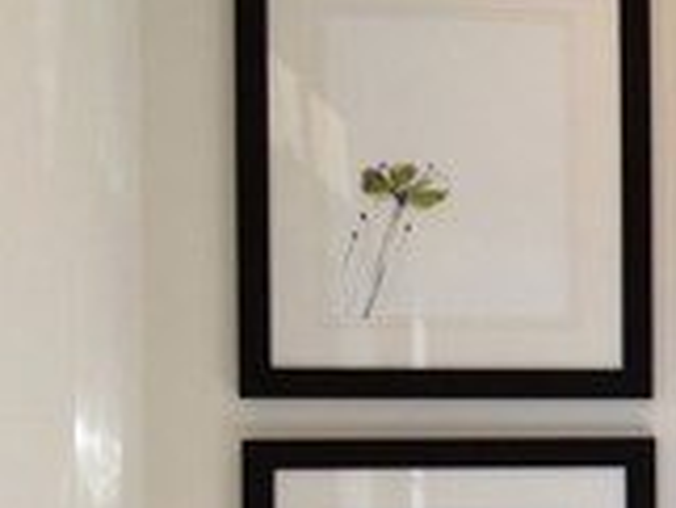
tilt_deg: -0.1
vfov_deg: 12.8
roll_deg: +0.6
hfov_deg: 15.4
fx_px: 2247
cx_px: 1096
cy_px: 495
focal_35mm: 115
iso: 32
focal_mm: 4.15
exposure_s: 1/150
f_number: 2.2
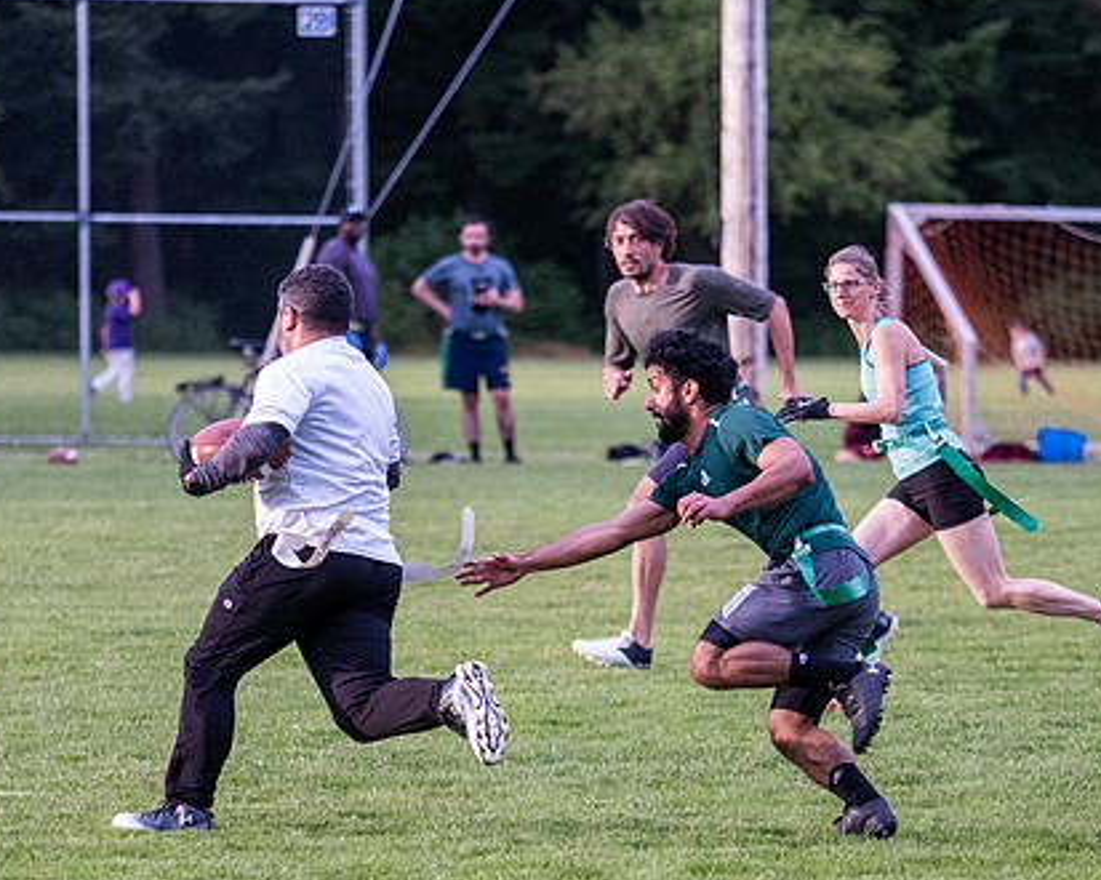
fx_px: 10716
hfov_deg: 5.9
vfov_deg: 4.7
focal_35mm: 329
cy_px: 546
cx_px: 523
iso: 2000
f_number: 2.8
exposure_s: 1/1250
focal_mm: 120
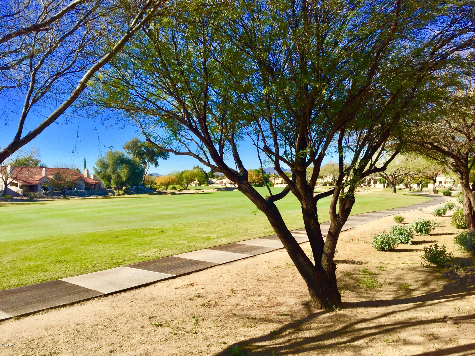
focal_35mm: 31
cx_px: 238
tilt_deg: +0.6
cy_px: 178
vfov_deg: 45.4
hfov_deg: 58.4
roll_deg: +0.7
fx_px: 425
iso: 25
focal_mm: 3.3
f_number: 2.4
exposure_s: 1/916
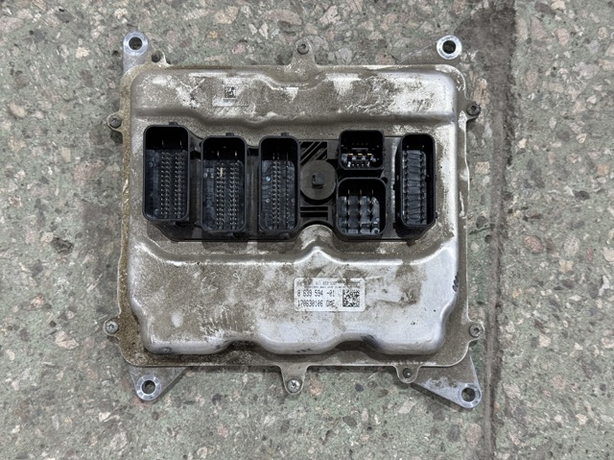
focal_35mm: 48
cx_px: 307
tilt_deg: -86.0
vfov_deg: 30.2
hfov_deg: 39.7
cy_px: 230
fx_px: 851
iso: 160
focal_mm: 6.76
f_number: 1.78
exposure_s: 1/50
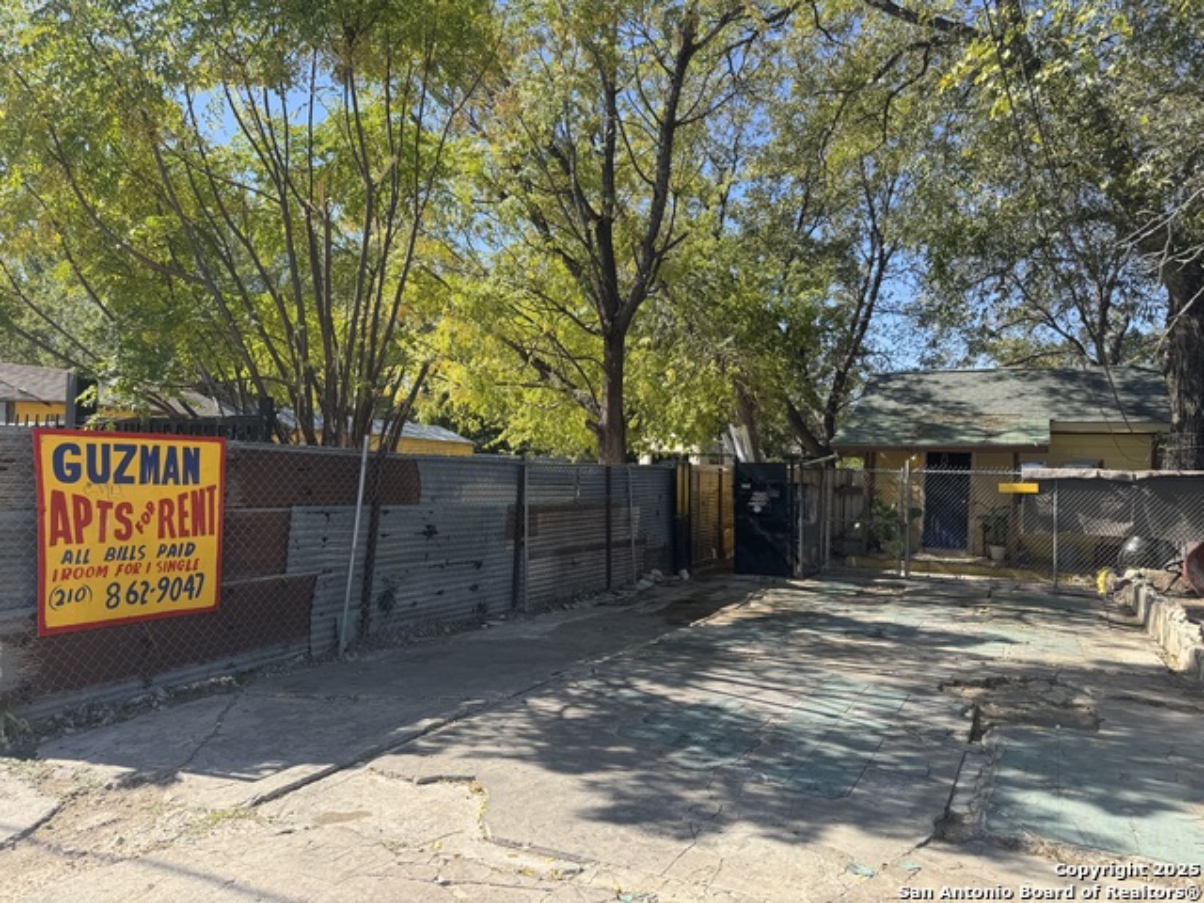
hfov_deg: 71.6
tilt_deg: +0.2
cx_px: 602
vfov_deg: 56.8
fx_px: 835
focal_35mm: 24
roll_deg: -1.7
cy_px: 452
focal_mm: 6.76
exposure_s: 1/1637
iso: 80
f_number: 1.78
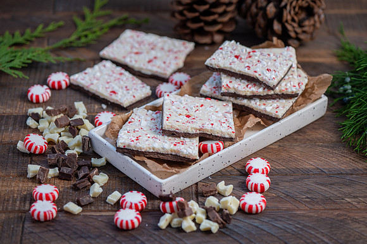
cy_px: 122
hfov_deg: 19.5
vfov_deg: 13.0
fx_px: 1070
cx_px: 184
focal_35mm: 105
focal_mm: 105
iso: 100
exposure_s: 1/20
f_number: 5.6
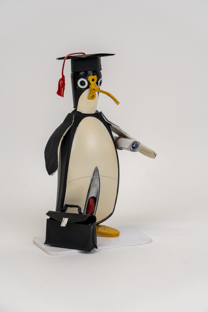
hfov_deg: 13.0
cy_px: 156
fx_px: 910
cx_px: 104
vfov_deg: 19.5
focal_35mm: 105
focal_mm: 105
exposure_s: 1/30
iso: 100
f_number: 7.1
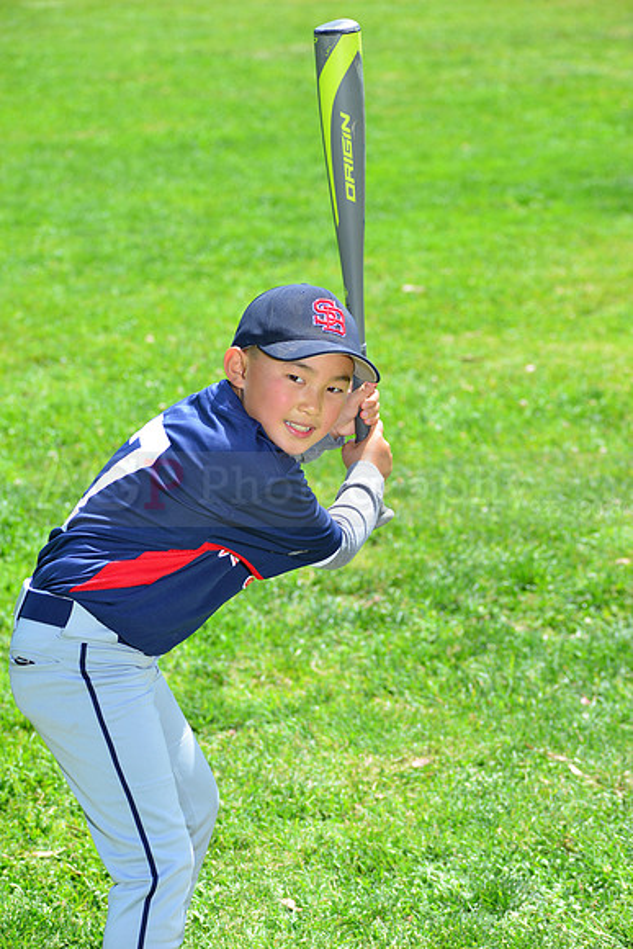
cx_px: 316
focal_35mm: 116
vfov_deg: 17.6
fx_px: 3057
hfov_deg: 11.8
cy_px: 474
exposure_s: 1/200
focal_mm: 116
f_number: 8
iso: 200
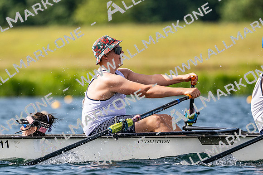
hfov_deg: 3.4
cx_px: 132
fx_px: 4381
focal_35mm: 600
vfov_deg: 2.3
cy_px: 88
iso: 220
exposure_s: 1/2500
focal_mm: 400
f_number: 4.5
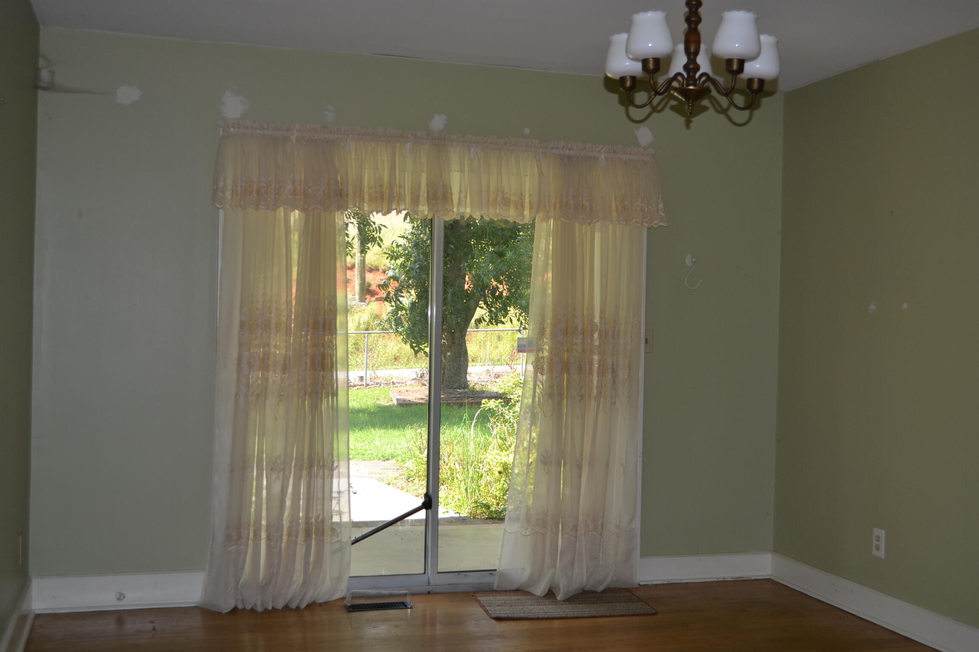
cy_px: 326
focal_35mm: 42
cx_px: 490
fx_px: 1142
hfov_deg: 46.4
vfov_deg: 31.9
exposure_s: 1/125
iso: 140
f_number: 4.5
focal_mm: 28
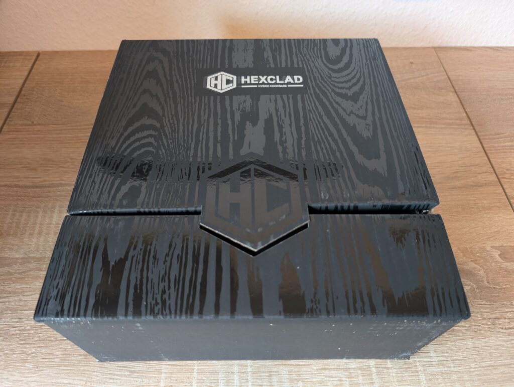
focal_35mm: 24
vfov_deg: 56.9
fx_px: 357
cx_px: 257
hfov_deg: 71.5
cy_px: 194
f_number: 1.68
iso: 964
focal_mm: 6.9
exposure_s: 1/100
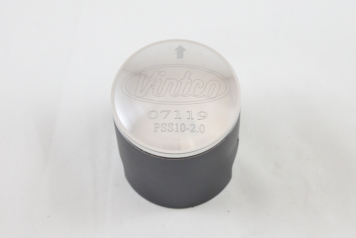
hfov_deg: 33.4
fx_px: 593
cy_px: 119
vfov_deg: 22.6
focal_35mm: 60
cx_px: 178
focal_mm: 22.3
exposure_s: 1/125
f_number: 4.8
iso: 640
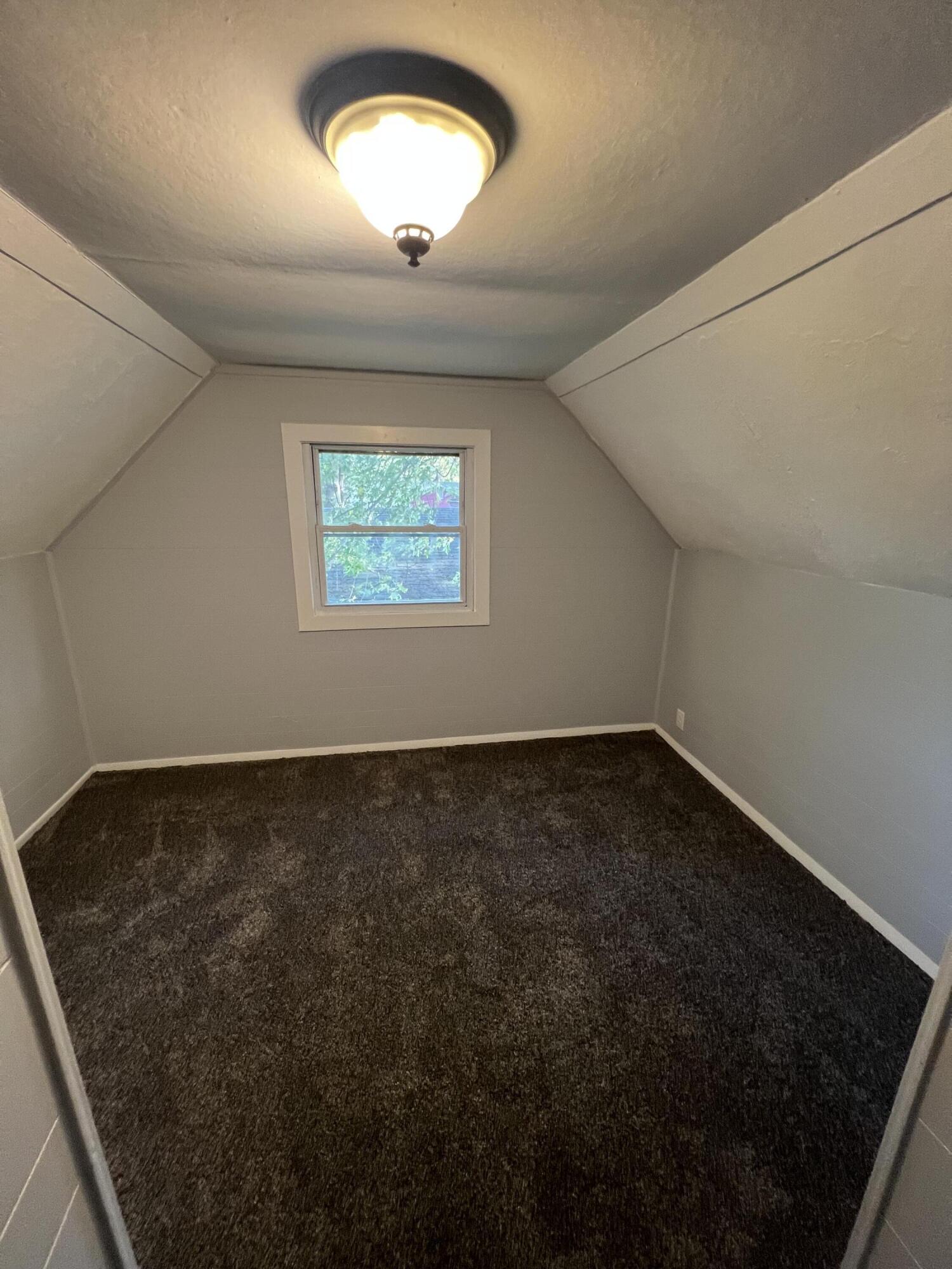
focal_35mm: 13
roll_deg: -0.1
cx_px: 476
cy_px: 634
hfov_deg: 89.9
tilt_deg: -12.3
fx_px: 477
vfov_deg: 106.2
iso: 250
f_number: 1.8
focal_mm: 1.57
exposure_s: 1/60
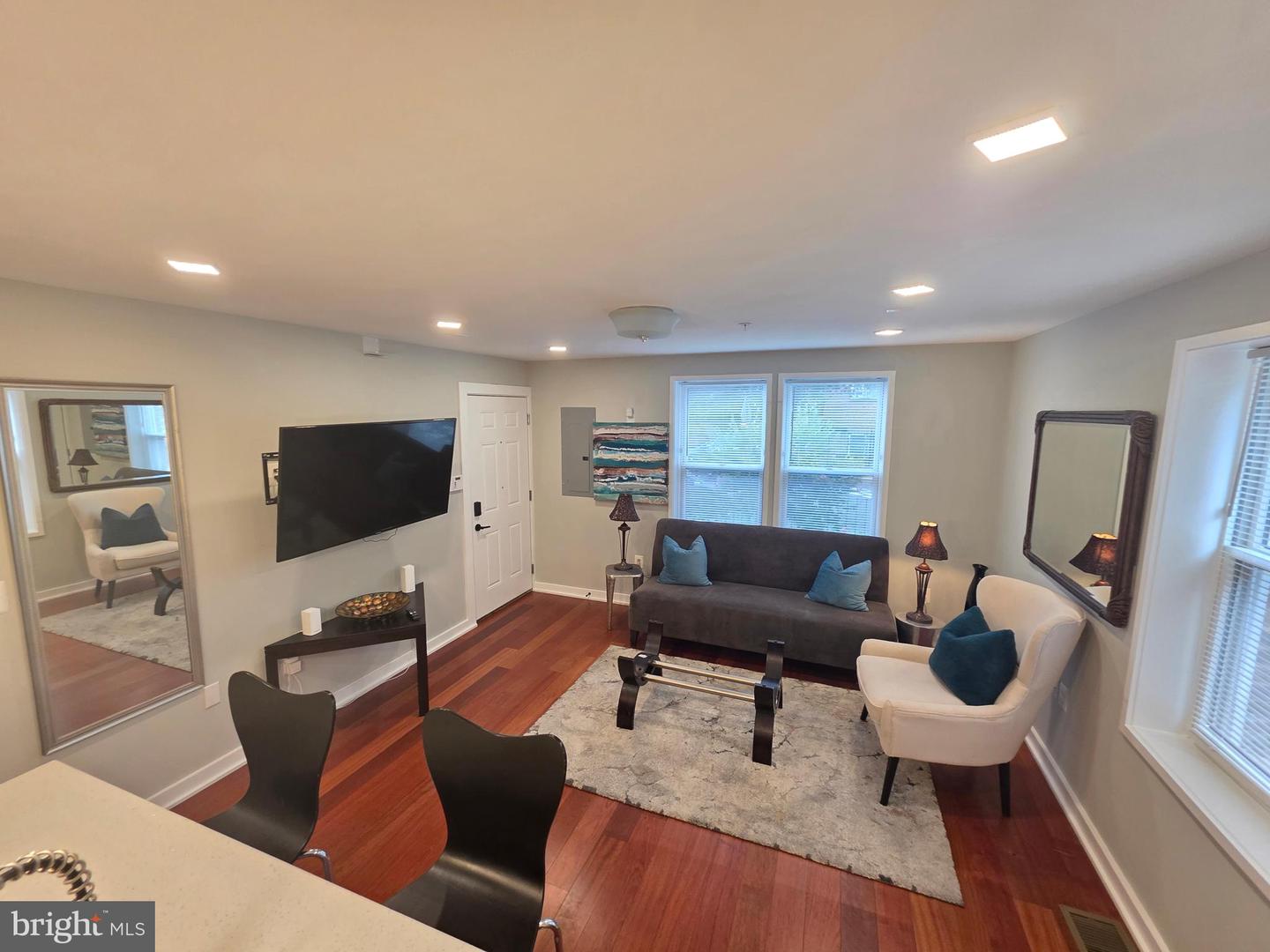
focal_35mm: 13
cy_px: 476
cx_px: 635
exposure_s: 1/60
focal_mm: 2.2
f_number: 1.9
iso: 160
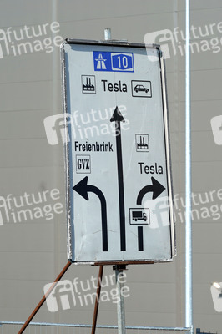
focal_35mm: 145
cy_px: 167
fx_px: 1343
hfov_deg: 9.4
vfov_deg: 14.2
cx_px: 111
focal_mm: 145
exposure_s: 1/160
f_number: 8
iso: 100
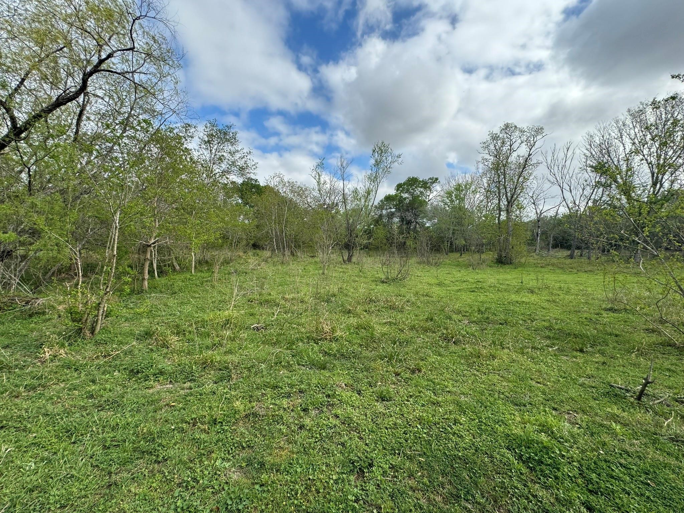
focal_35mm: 14
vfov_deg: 85.7
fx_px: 277
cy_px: 256
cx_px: 342
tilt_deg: -3.2
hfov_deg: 102.1
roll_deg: -1.3
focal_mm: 2.22
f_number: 2.2
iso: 40
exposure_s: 1/1094
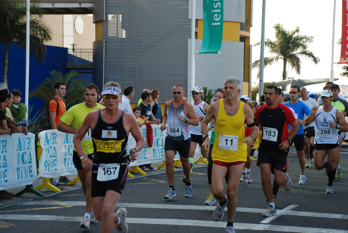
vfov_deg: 13.9
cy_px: 116
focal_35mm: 99
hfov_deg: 20.6
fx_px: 958
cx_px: 174
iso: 200
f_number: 5.3
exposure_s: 1/200
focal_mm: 66
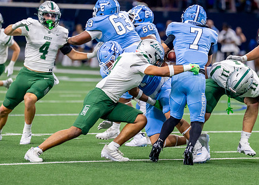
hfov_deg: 6.4
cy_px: 78
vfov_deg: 4.6
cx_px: 154
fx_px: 2324
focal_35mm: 316
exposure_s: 1/1000
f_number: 2.8
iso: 1600
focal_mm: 197
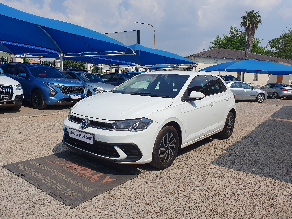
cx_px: 146
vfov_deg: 53.1
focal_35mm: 26
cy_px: 110
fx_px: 219
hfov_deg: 67.3
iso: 50
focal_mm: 4.32
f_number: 2.4
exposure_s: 1/3576
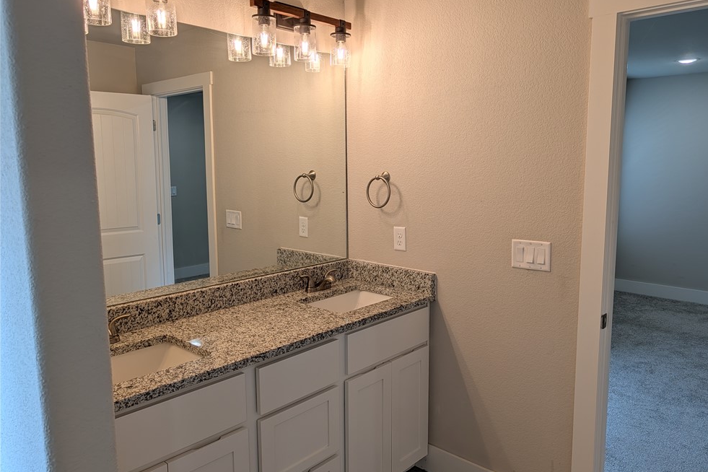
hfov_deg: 69.4
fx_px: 511
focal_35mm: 26
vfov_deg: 49.5
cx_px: 368
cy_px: 223
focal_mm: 6.9
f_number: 1.68
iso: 15
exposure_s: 1/453
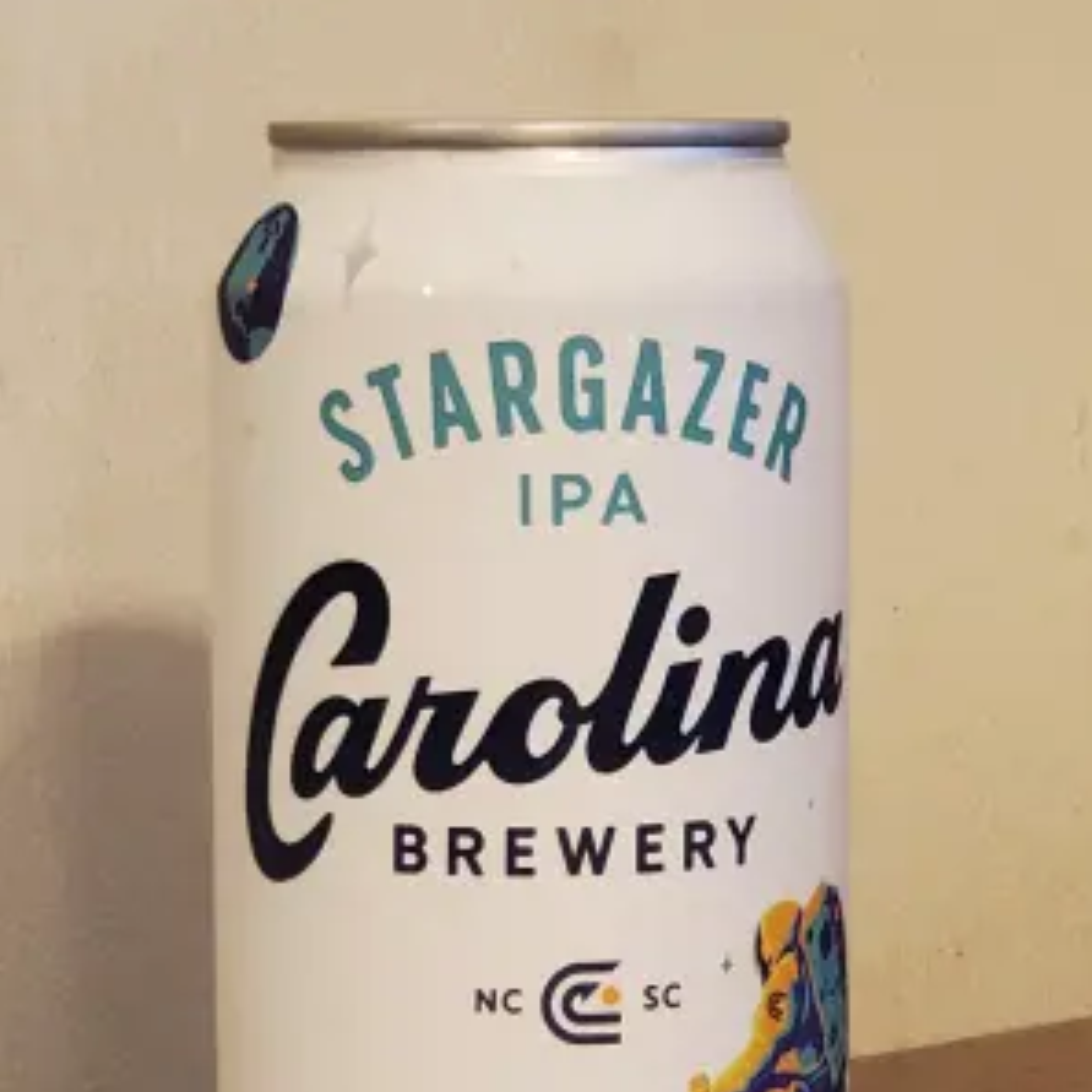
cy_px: 710
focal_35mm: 62
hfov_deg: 27.7
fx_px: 2213
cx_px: 548
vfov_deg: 27.6
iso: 400
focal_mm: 6
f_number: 2.4
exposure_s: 1/15
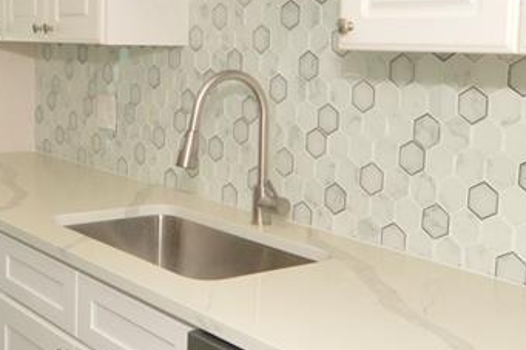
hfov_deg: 36.4
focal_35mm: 54
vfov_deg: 25.0
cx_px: 162
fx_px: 789
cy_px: 133
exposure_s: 1/80
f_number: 11
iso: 800
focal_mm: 12
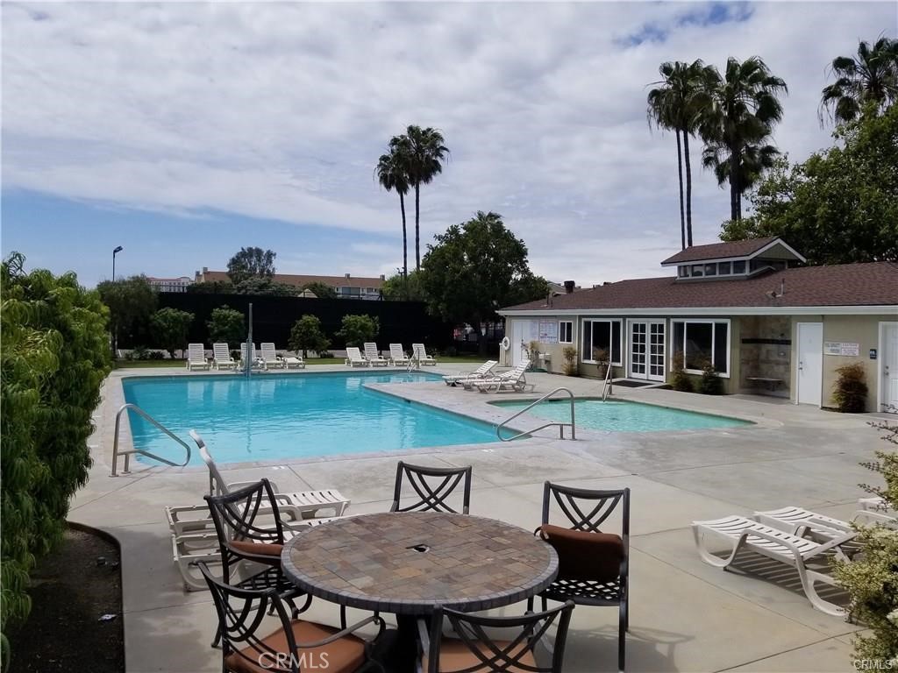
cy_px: 336
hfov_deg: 67.3
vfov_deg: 53.1
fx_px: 674
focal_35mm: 26
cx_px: 449
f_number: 1.7
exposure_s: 1/6048
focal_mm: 4.25
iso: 50
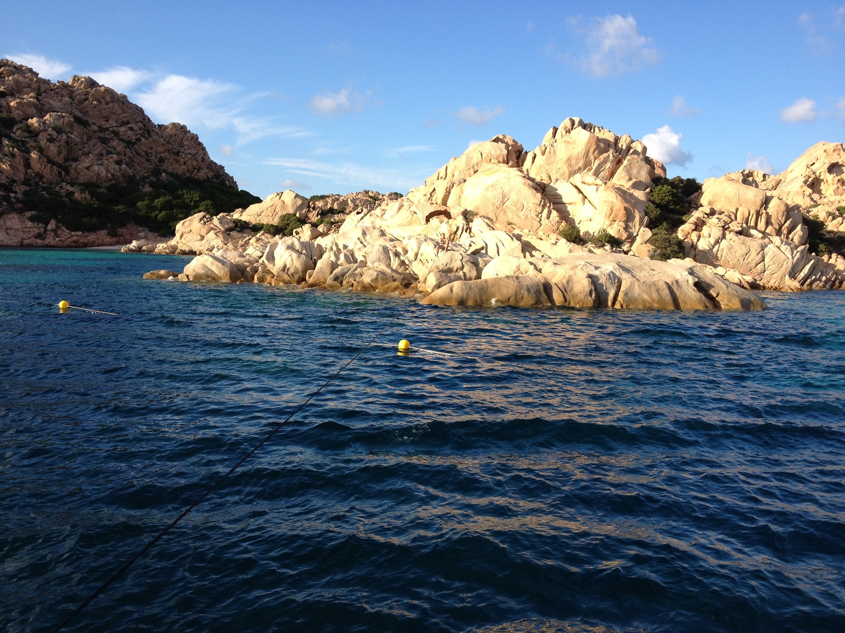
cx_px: 422
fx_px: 854
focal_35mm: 35
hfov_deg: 52.6
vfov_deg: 40.7
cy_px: 316
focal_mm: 4.28
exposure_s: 1/935
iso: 64
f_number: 2.4
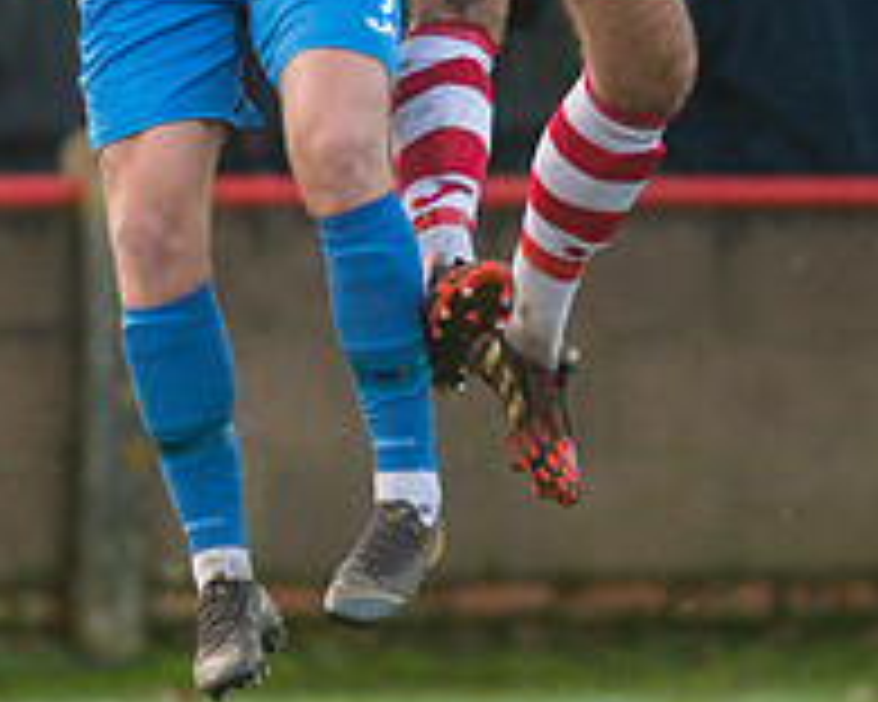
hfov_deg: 1.2
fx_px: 41239
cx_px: 134
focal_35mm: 1587
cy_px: -163
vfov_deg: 1.0
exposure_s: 1/2000
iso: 2000
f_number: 2.8
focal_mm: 300
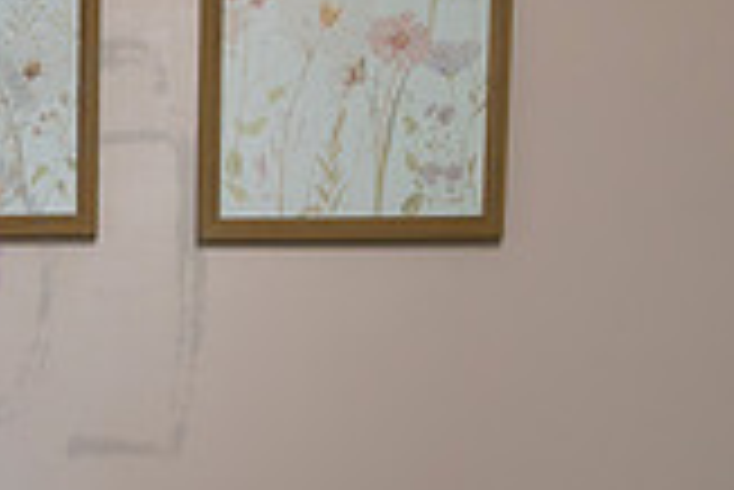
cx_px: -99
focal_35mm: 89
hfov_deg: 21.5
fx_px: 1816
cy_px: 822
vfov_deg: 14.0
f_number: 5.6
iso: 3200
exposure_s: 1/320
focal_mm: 24
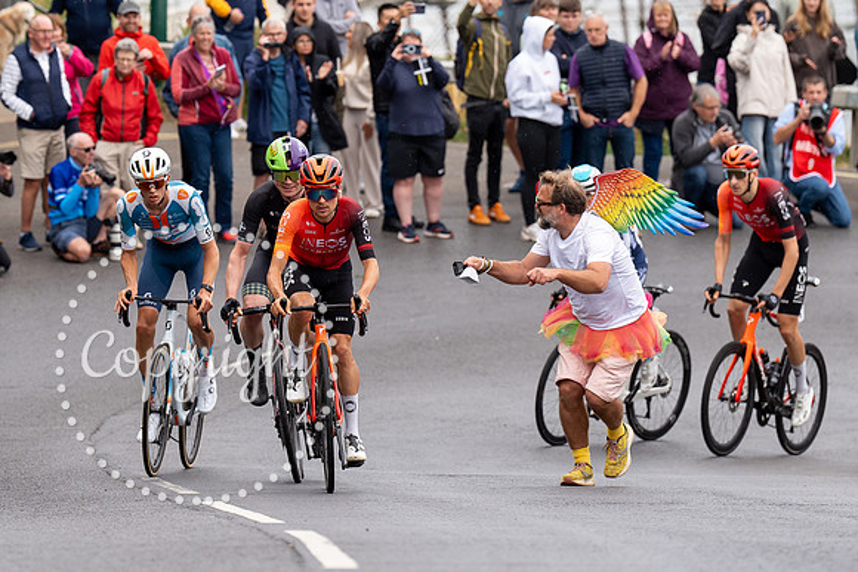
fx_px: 6310
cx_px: 229
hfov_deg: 7.8
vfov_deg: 5.2
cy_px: 133
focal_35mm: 265
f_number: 3.5
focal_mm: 157
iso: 320
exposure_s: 1/1000
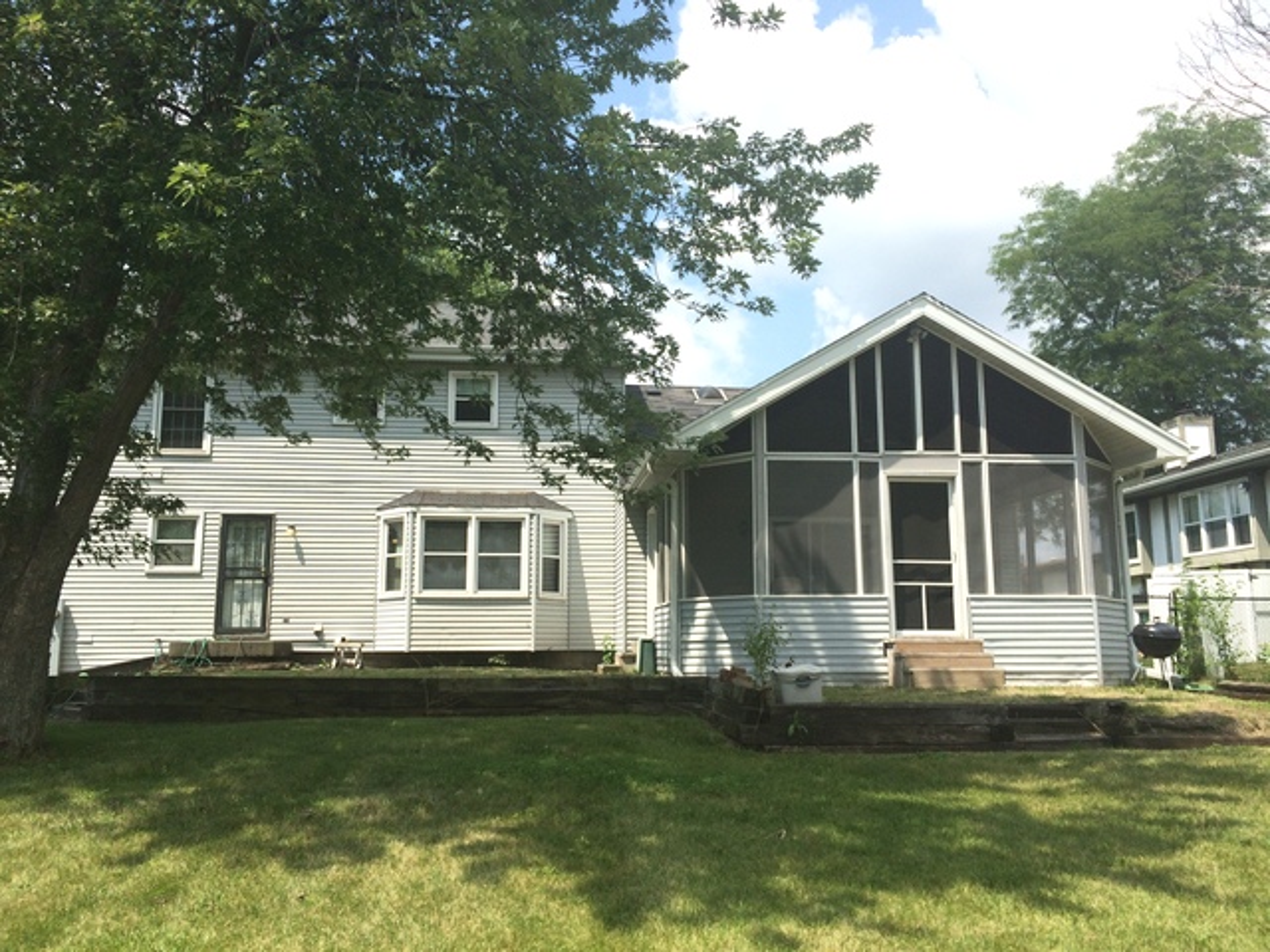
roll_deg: +0.6
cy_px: 476
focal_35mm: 29
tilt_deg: +9.8
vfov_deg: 48.2
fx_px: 1064
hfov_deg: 61.7
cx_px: 635
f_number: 2.2
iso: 32
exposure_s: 1/2283
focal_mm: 4.15
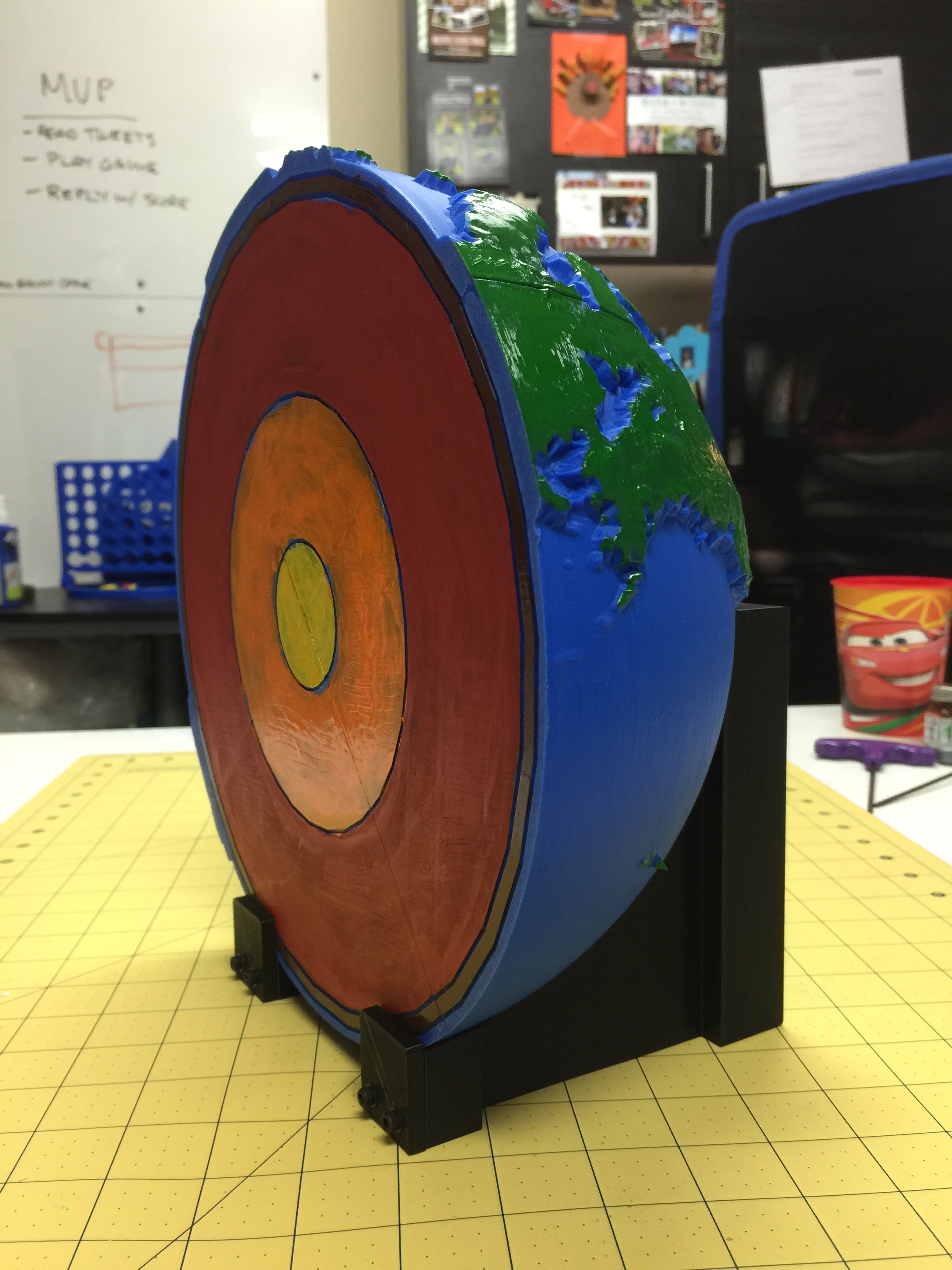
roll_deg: -0.1
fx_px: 1063
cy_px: 635
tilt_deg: -7.3
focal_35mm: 29
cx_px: 476
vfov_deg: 61.7
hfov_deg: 48.2
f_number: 2.2
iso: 50
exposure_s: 1/15
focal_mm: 4.15
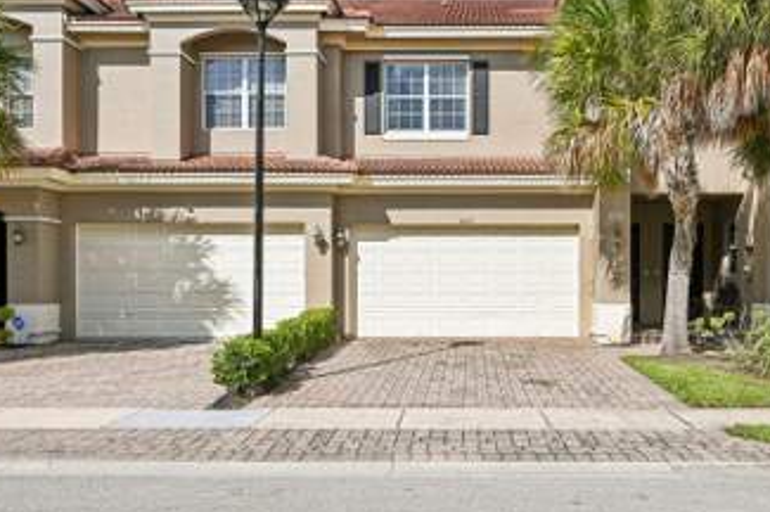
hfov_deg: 55.5
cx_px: 460
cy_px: 184
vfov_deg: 38.5
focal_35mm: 34
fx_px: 726
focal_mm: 23
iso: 500
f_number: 8
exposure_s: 1/2500
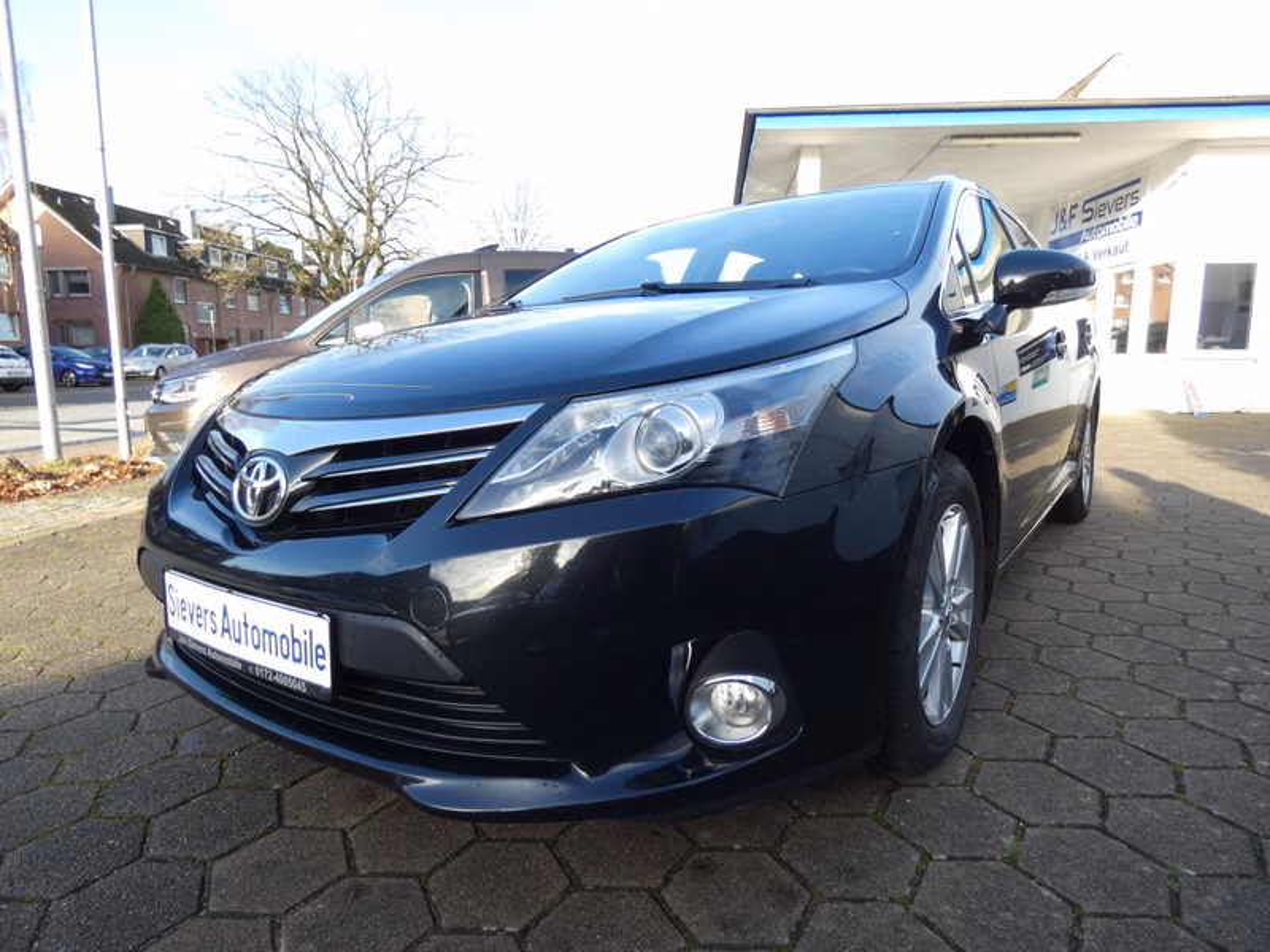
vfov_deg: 66.0
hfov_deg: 81.7
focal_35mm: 20
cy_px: 476
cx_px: 635
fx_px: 734
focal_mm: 3.6
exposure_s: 1/200
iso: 80
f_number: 2.8
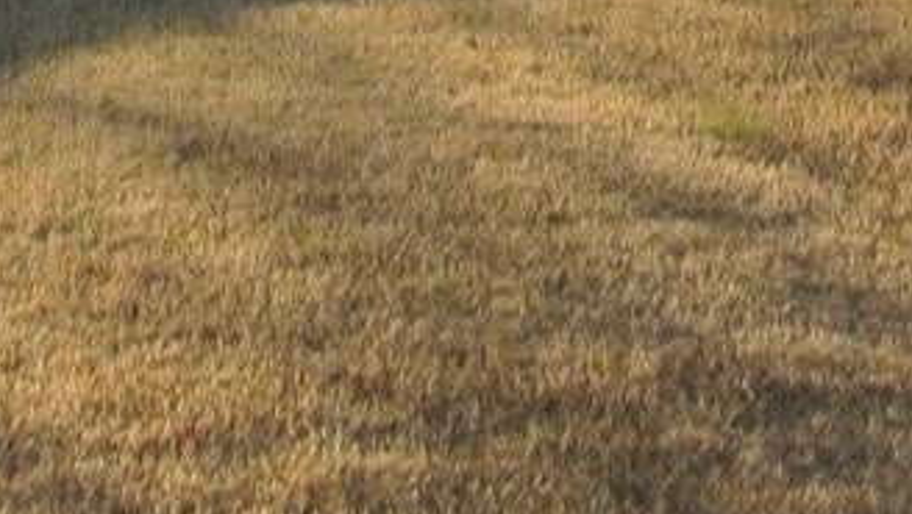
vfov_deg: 4.6
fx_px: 6171
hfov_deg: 8.4
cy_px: -909
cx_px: 787
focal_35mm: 255
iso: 100
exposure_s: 1/200
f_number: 4
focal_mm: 14.5
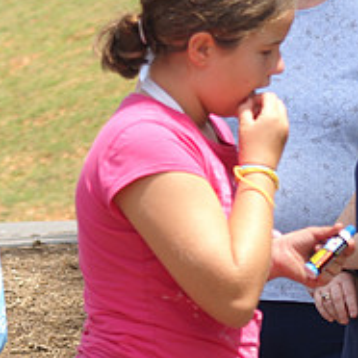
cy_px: 52
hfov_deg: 6.3
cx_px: 283
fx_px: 3253
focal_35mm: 278
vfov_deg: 6.3
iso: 100
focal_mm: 70
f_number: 5.6
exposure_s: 1/400
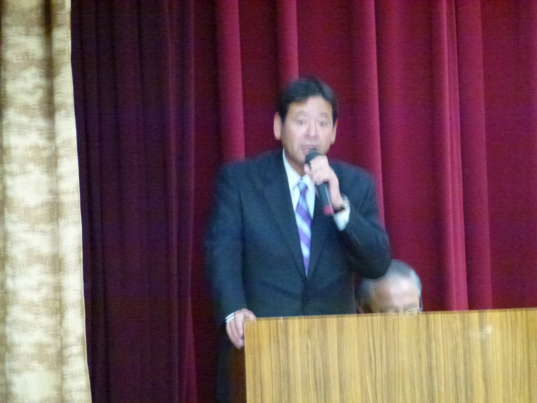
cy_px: 202
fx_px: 5957
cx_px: 268
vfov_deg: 3.9
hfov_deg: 5.2
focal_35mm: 384
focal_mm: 68.8
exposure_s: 1/13
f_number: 5.9
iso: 1600
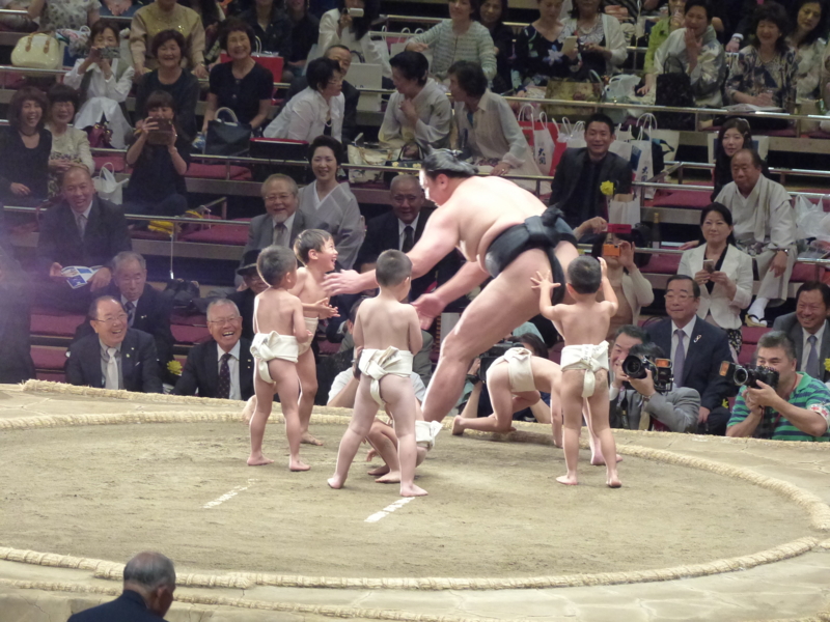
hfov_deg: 6.5
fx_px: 7265
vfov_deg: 4.9
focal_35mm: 303
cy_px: 311
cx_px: 415
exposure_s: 1/200
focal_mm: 54.5
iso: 1250
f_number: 2.8
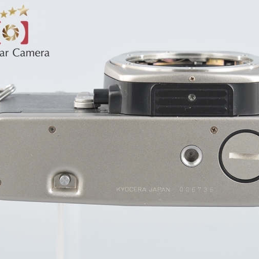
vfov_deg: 8.9
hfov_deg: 8.9
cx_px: 164
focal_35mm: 197
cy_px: 130
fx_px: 1668
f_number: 10
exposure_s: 1/250
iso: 400
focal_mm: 98
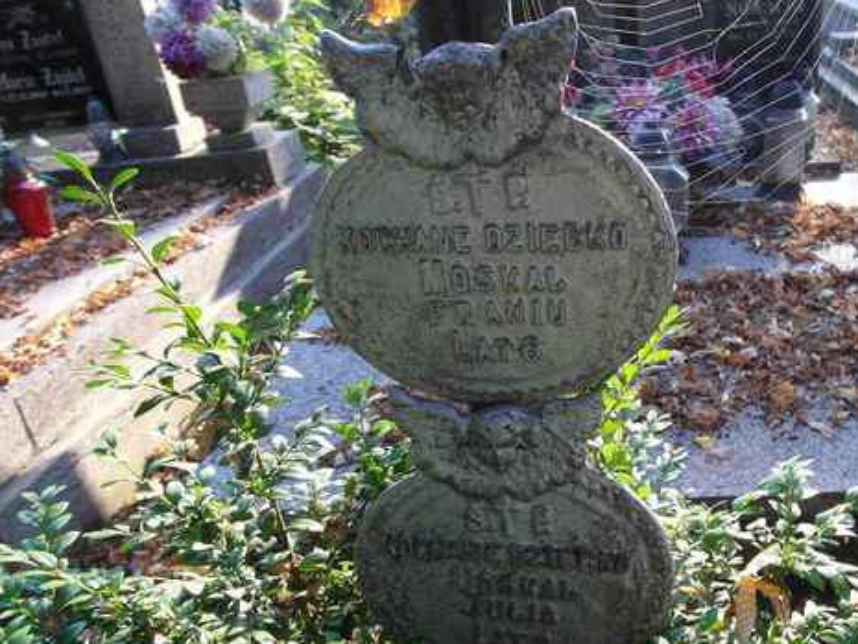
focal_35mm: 33
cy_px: 424
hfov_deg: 54.0
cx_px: 587
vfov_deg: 42.4
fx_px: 818
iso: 100
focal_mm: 5.2
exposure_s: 1/60
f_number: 3.4
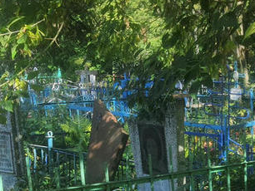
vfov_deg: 16.4
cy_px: 221
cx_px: 266
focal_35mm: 87
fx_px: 641
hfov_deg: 21.5
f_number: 1.7
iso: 50
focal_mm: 4.32
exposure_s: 1/704
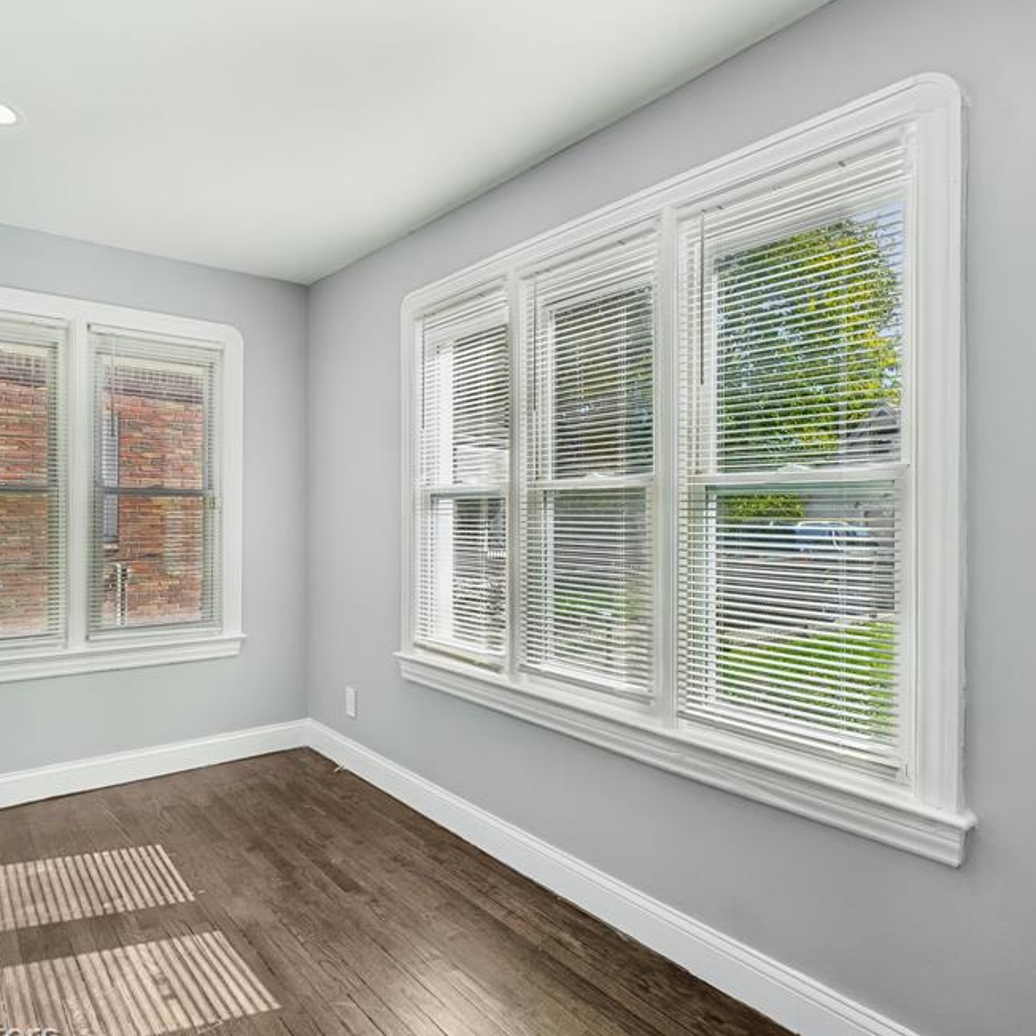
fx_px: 677
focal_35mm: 20
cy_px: 523
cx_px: 488
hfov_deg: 74.8
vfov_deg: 74.8
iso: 100
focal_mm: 10
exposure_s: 1/60
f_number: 8
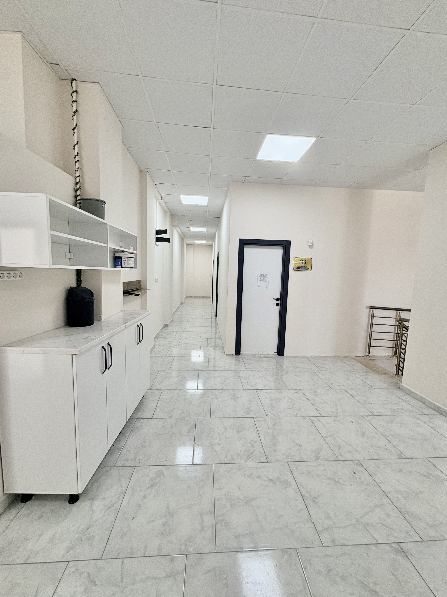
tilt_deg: -6.3
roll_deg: -2.0
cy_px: 298
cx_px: 224
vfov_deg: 102.1
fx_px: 241
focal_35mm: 14
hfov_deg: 85.7
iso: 125
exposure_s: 1/105
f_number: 2.2
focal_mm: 2.22
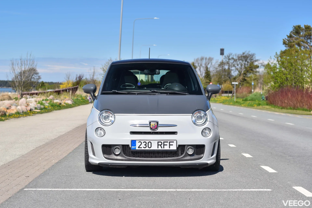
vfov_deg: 18.2
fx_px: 650
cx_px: 156
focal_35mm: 75
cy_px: 104
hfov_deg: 27.0
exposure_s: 1/640
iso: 100
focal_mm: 50
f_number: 3.5
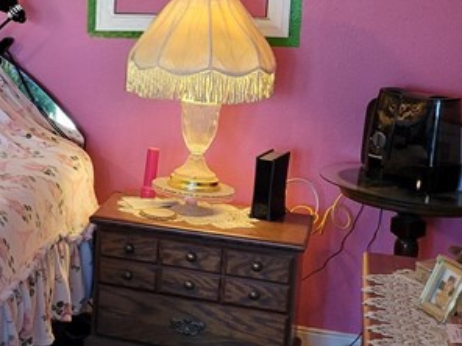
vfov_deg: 16.3
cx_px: -276
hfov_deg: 18.6
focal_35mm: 90
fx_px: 1201
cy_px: 73
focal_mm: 5.4
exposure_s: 1/60
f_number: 1.8
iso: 160
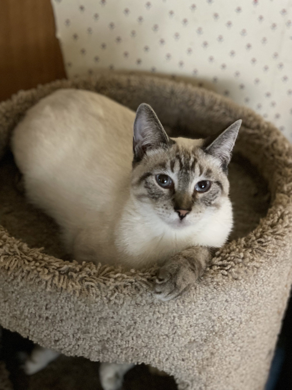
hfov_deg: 28.0
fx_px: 585
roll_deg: -2.6
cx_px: 146
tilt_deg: -35.9
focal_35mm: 52
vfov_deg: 36.8
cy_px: 195
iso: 500
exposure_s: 1/15
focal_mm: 6
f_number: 2
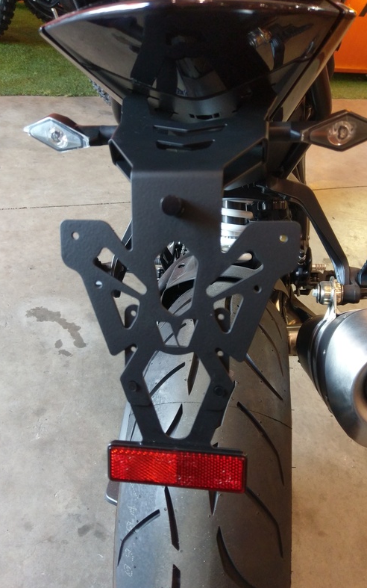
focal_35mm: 28
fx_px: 448
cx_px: 189
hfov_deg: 44.5
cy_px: 294
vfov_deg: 66.5
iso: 400
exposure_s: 1/25
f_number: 1.8
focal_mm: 4.58
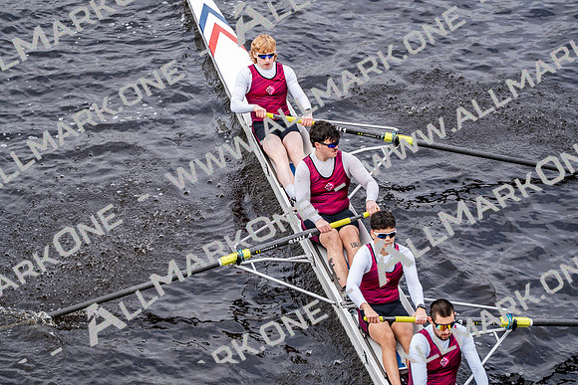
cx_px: 289
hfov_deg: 10.3
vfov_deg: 6.9
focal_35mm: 200
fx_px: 3212
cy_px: 192
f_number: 2.8
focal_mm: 200
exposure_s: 1/2000
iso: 400
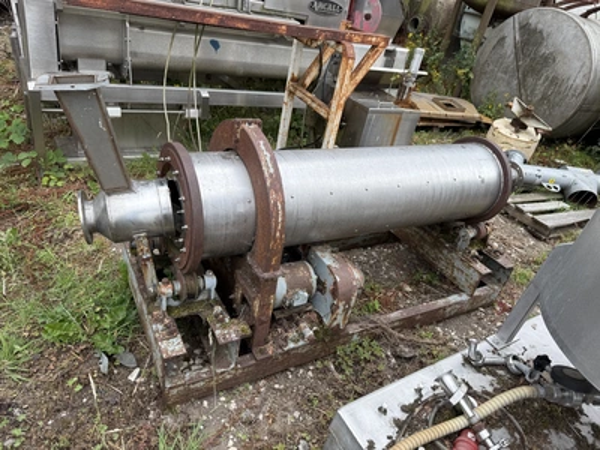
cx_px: 300
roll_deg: -11.8
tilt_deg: -34.3
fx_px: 416
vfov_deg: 56.8
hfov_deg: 71.6
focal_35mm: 24
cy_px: 225
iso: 80
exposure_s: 1/1292
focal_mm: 6.76
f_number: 1.78
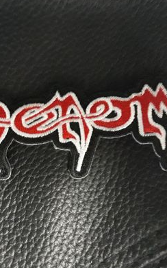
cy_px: 135
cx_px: 51
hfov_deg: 27.2
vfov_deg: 42.6
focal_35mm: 47
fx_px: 342
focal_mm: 3.71
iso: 800
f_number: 1.7
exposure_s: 1/17
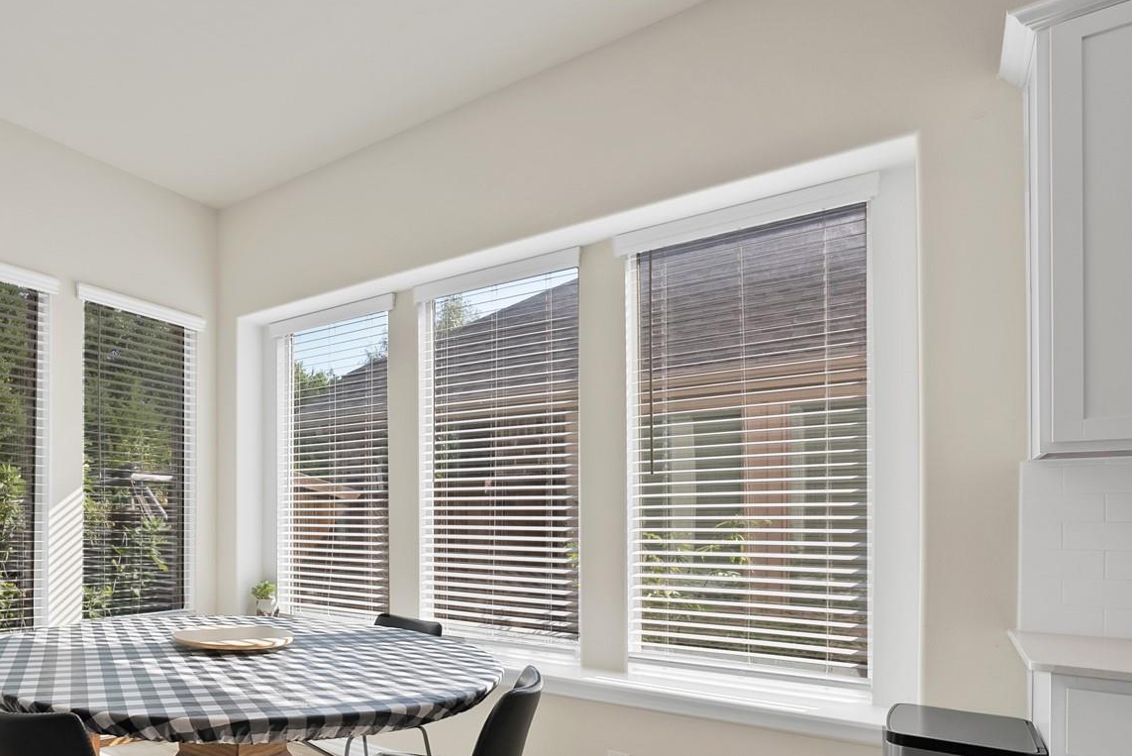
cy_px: 529
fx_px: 661
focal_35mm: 21
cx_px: 263
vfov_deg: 57.6
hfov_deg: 74.5
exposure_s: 1/50
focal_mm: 12
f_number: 9
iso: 640
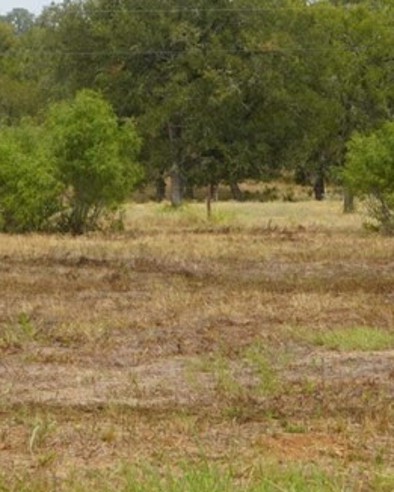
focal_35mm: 153
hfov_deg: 10.1
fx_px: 2229
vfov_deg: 12.5
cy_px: 11
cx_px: 186
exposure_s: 1/125
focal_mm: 49
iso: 100
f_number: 10
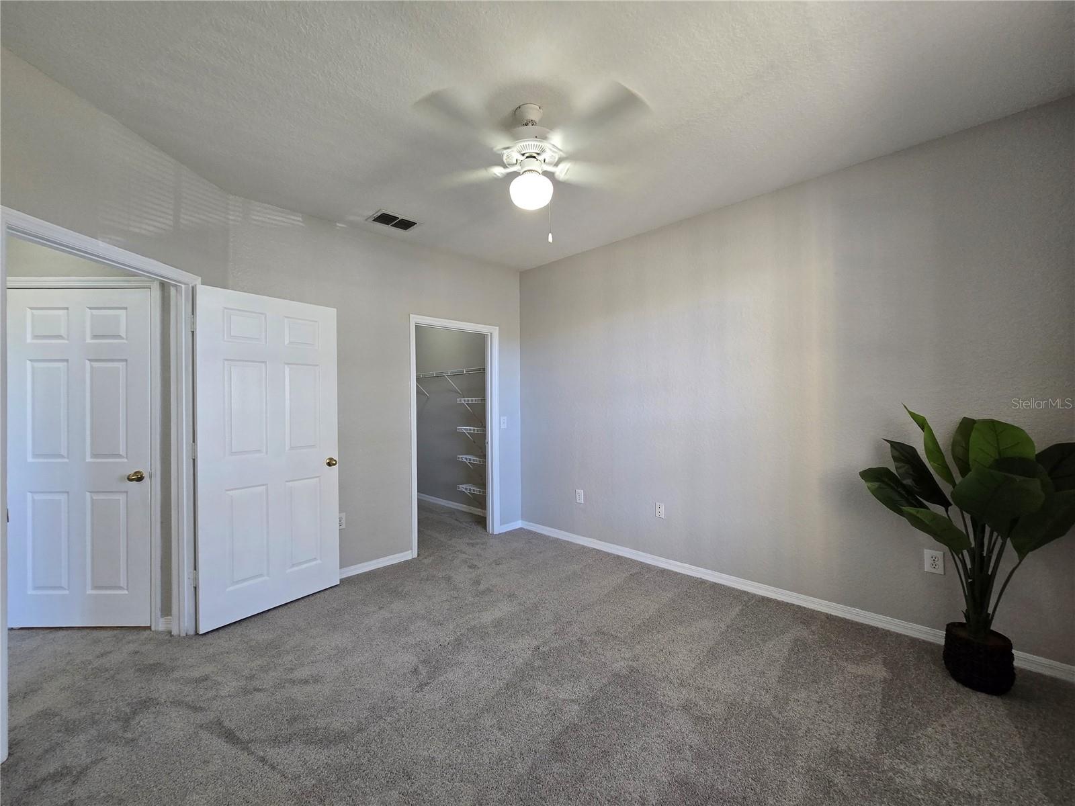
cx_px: 538
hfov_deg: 106.2
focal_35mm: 13
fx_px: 404
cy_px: 403
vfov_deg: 89.9
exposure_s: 1/60
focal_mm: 2.2
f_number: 2.2
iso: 200
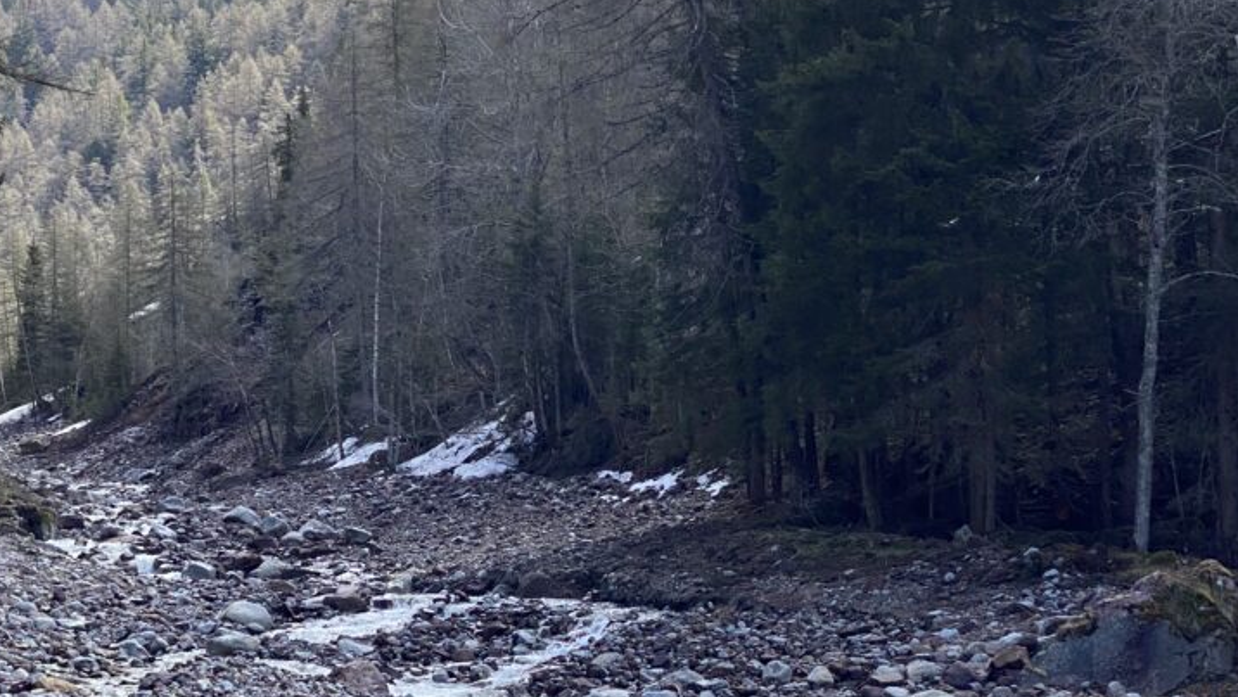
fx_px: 2659
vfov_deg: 14.9
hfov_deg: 26.2
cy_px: 406
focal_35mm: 81
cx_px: 588
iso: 20
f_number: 2
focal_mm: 6
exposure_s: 1/978
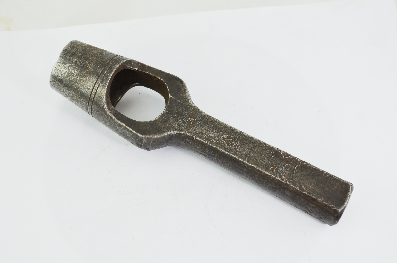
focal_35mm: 66
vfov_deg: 20.5
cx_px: 198
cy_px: 132
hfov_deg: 30.6
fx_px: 726
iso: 200
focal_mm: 44
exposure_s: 1/125
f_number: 5.6
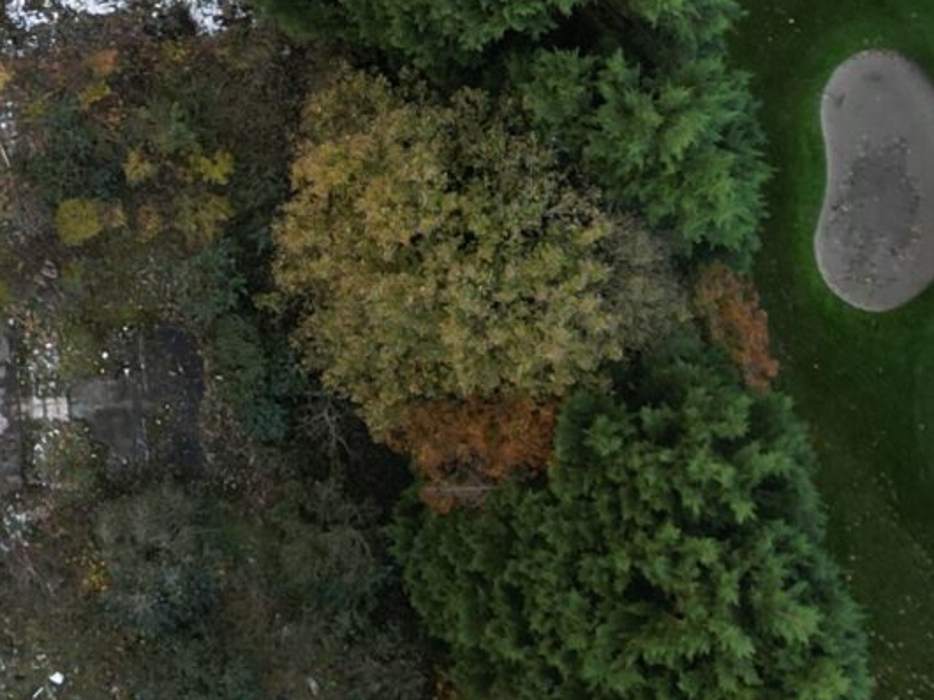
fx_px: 3128
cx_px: -474
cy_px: -95
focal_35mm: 116
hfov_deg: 15.6
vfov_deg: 12.5
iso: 100
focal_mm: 6.72
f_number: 1.7
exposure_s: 1/100
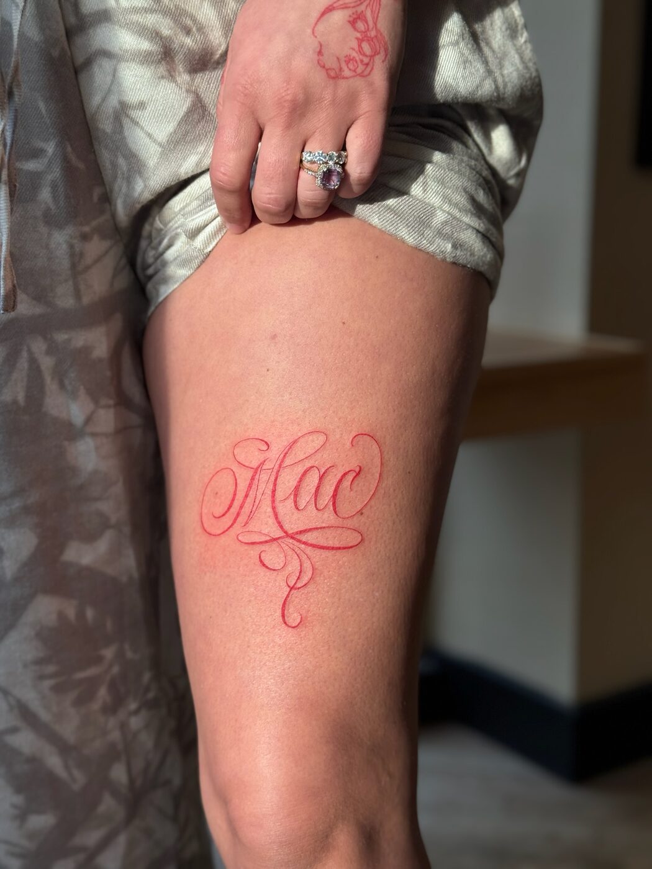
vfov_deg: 39.7
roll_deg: -0.1
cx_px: 326
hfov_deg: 30.3
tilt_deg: -10.4
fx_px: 1205
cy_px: 434
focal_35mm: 48
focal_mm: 6.76
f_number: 1.78
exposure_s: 1/414
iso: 64
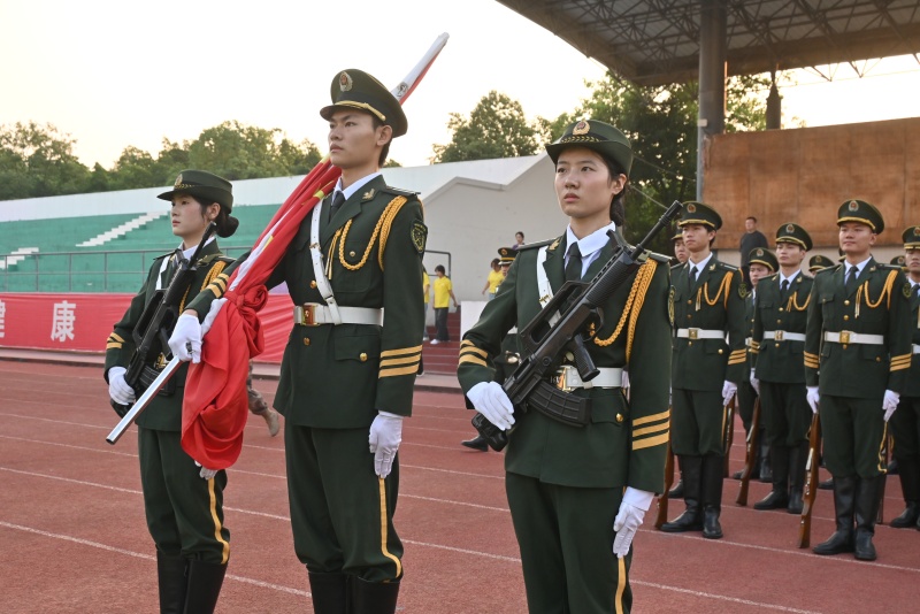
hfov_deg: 44.9
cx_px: 460
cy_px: 307
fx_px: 1112
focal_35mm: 44
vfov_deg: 30.9
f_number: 5.6
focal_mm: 29
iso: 500
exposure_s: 1/320
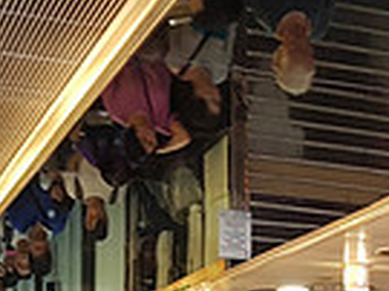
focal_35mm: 112
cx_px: 337
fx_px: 1257
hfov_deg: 17.4
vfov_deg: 12.0
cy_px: 540
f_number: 1.7
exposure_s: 1/50
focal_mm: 4.2
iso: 200
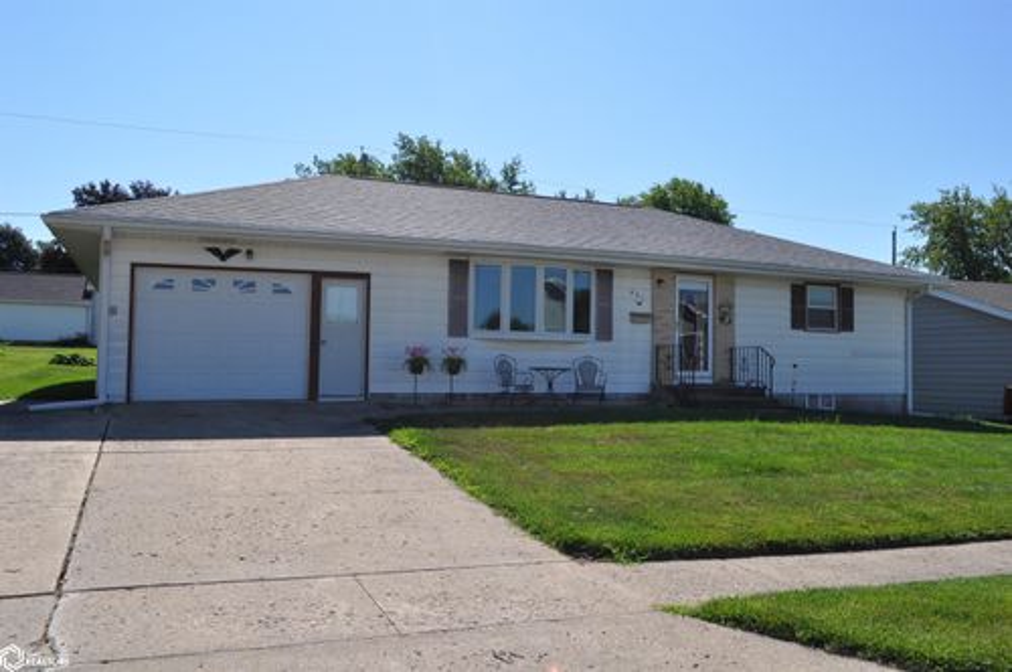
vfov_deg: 43.5
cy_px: 336
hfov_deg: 62.0
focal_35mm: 30
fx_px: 842
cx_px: 506
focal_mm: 20
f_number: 10
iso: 200
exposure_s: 1/400
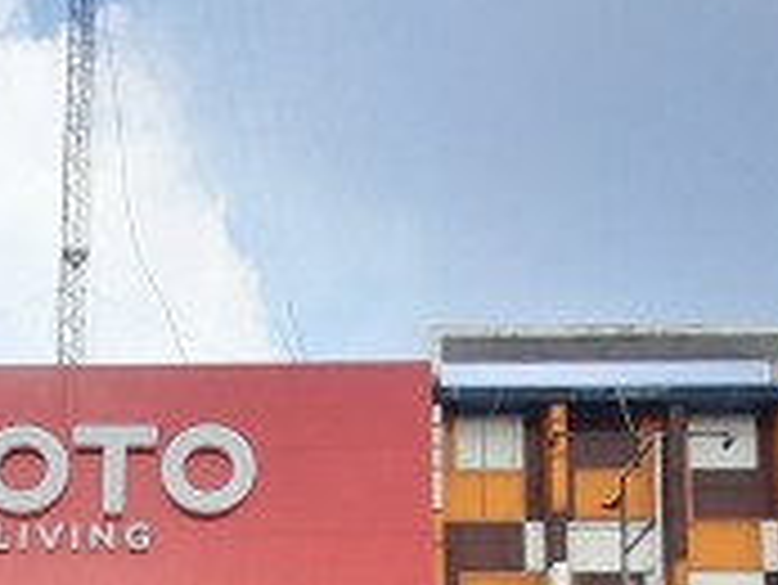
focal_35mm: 46
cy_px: 940
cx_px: 65
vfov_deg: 23.3
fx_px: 1035
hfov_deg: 38.2
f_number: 2.2
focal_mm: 1.13
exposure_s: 1/583
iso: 40
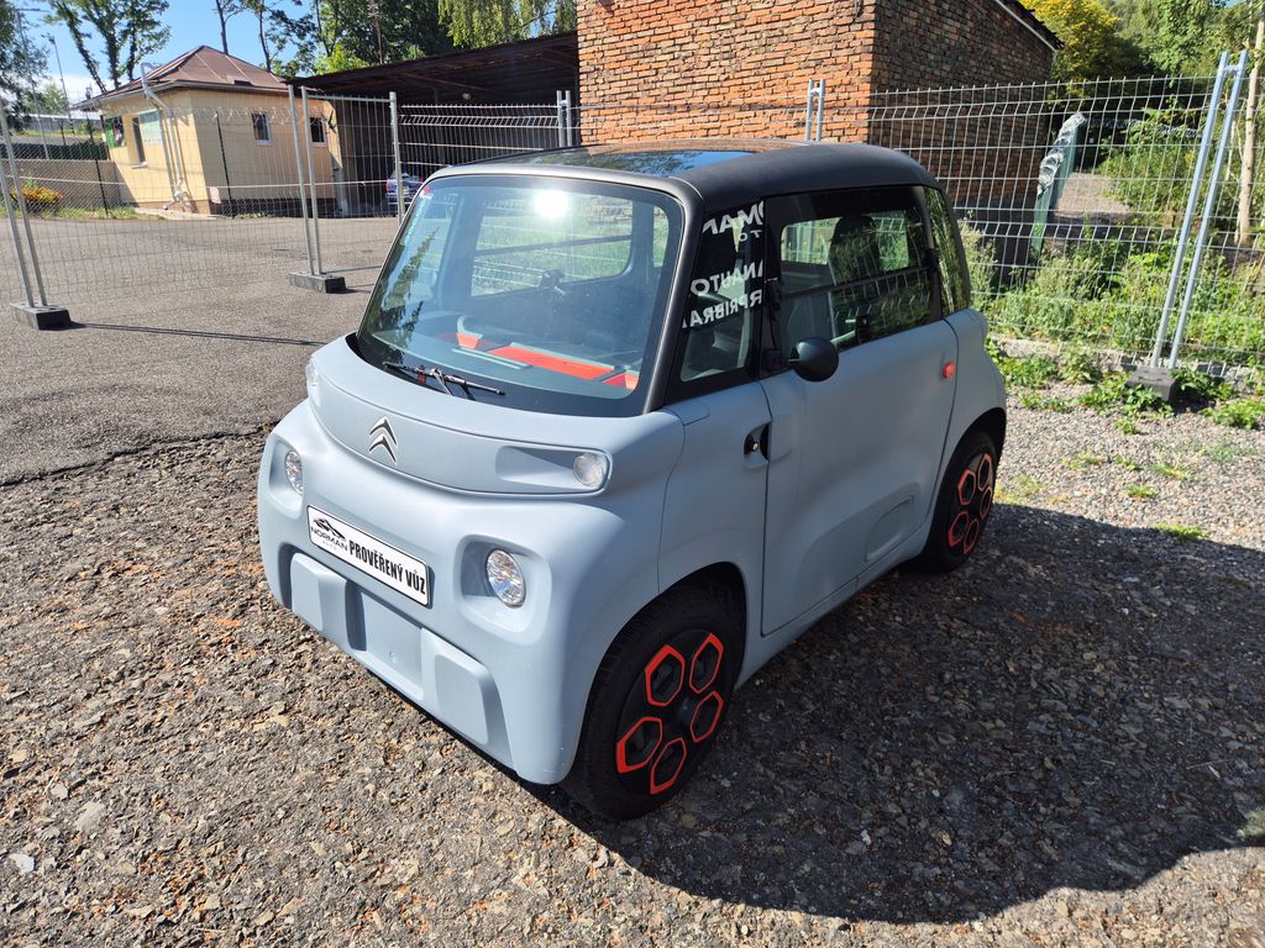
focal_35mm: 23
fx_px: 841
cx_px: 632
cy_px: 474
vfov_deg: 58.9
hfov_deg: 73.9
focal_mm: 5.4
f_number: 1.8
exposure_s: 1/980
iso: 25
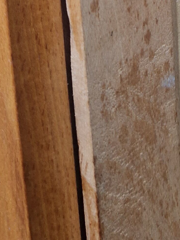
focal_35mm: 94
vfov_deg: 17.4
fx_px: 652
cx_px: 268
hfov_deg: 14.7
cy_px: -176
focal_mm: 5.4
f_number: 1.8
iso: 125
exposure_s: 1/100
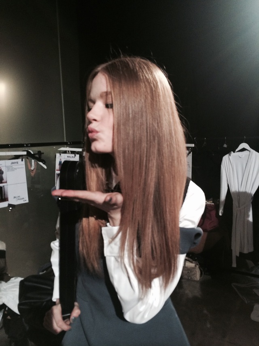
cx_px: 130
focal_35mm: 30
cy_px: 173
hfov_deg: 46.8
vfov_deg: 60.0
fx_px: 299
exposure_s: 1/30
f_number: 2.2
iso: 200
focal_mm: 4.12
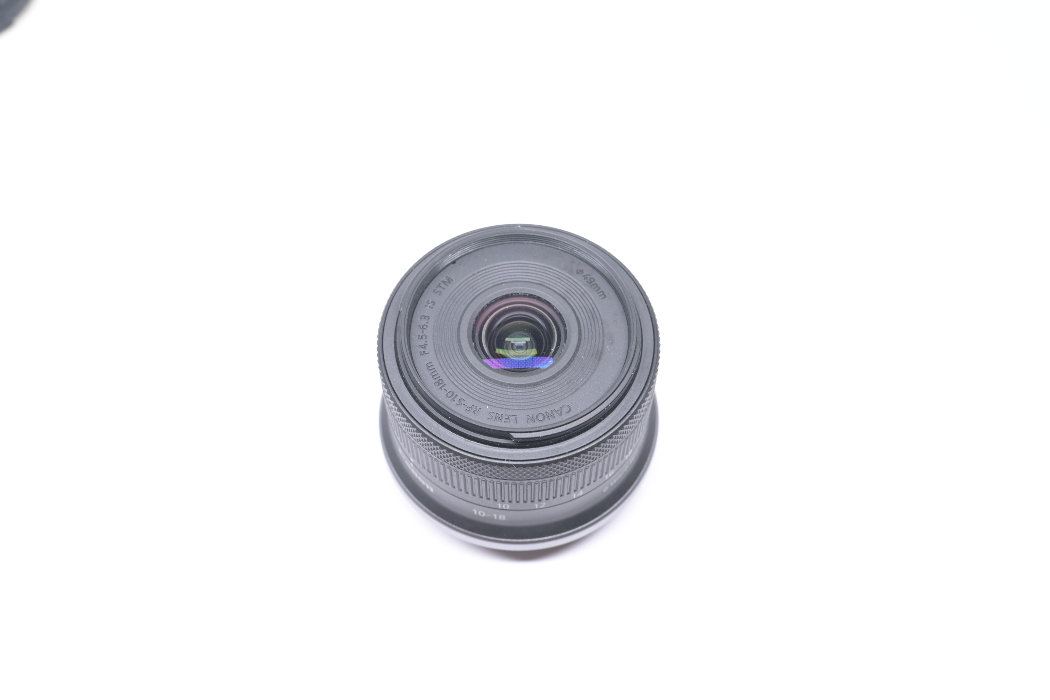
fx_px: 1167
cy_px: 350
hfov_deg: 48.5
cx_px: 525
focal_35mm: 40
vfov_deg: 33.4
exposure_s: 1/20
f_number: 9
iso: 640
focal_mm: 40
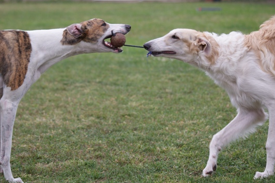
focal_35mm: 162
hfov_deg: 12.7
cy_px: 80
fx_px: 1237
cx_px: 137
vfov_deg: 8.5
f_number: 4
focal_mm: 90
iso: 200
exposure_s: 1/160
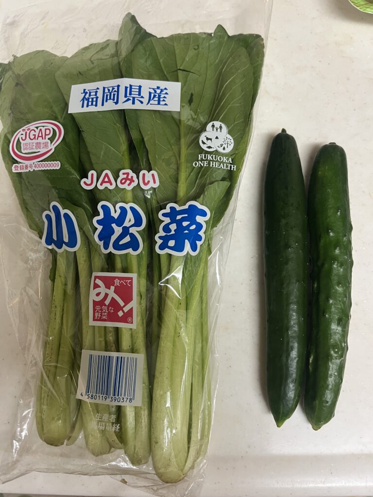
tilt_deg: -77.7
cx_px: 186
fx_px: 374
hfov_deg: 53.1
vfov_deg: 67.3
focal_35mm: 26
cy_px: 248
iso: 200
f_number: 1.6
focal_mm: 5.1
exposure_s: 1/60
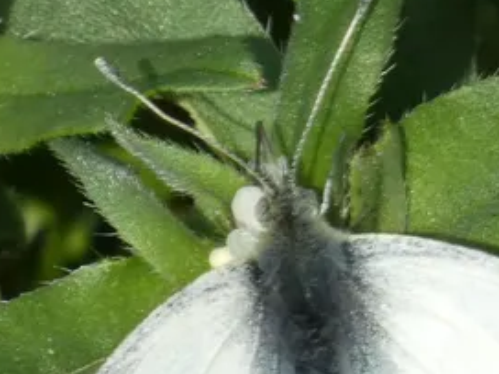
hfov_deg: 2.3
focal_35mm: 852
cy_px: 332
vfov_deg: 1.7
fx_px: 12282
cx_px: 361
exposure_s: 1/160
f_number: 5.6
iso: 80
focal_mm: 64.9
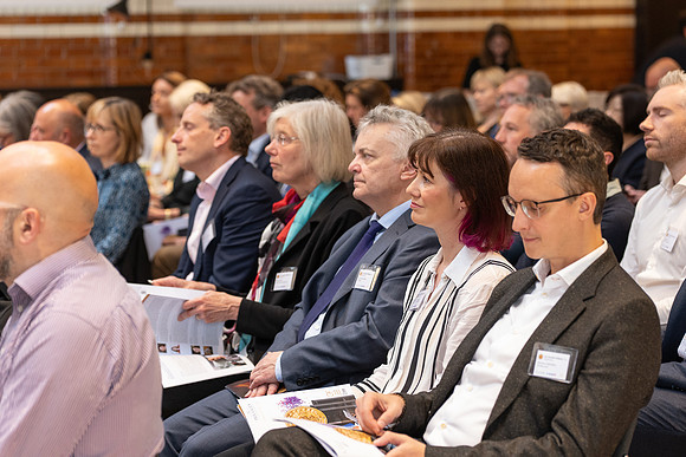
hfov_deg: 20.4
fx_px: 1906
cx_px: 343
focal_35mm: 100
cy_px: 228
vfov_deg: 13.7
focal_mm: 100
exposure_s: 1/160
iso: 2500
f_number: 3.5
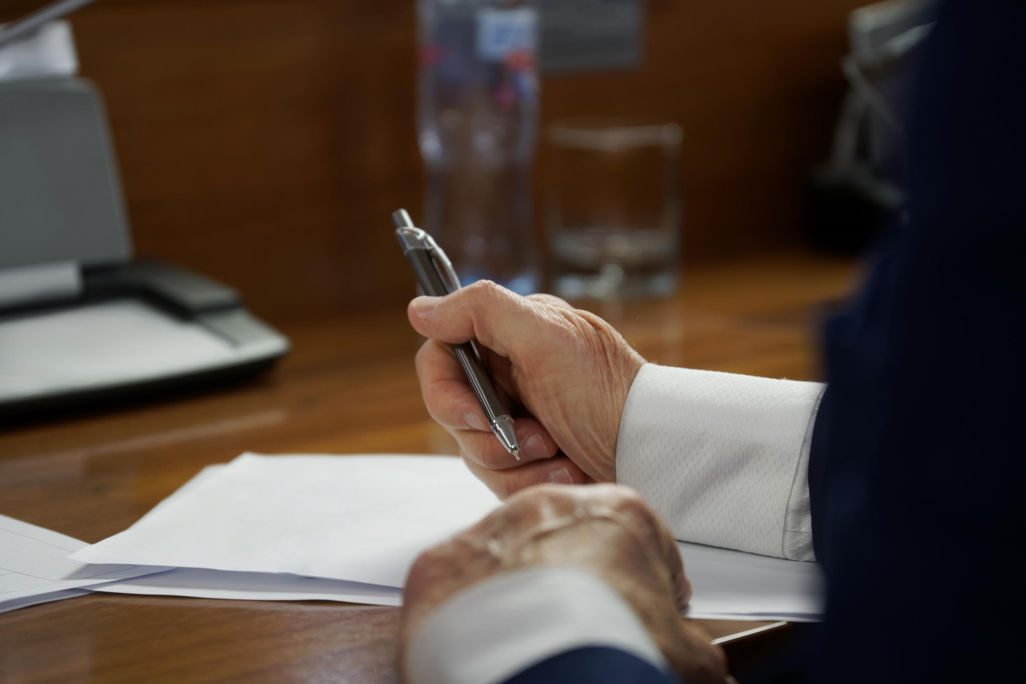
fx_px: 2992
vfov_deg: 13.0
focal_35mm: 105
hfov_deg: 19.5
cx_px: 513
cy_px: 342
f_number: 2.8
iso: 800
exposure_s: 1/200
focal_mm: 70
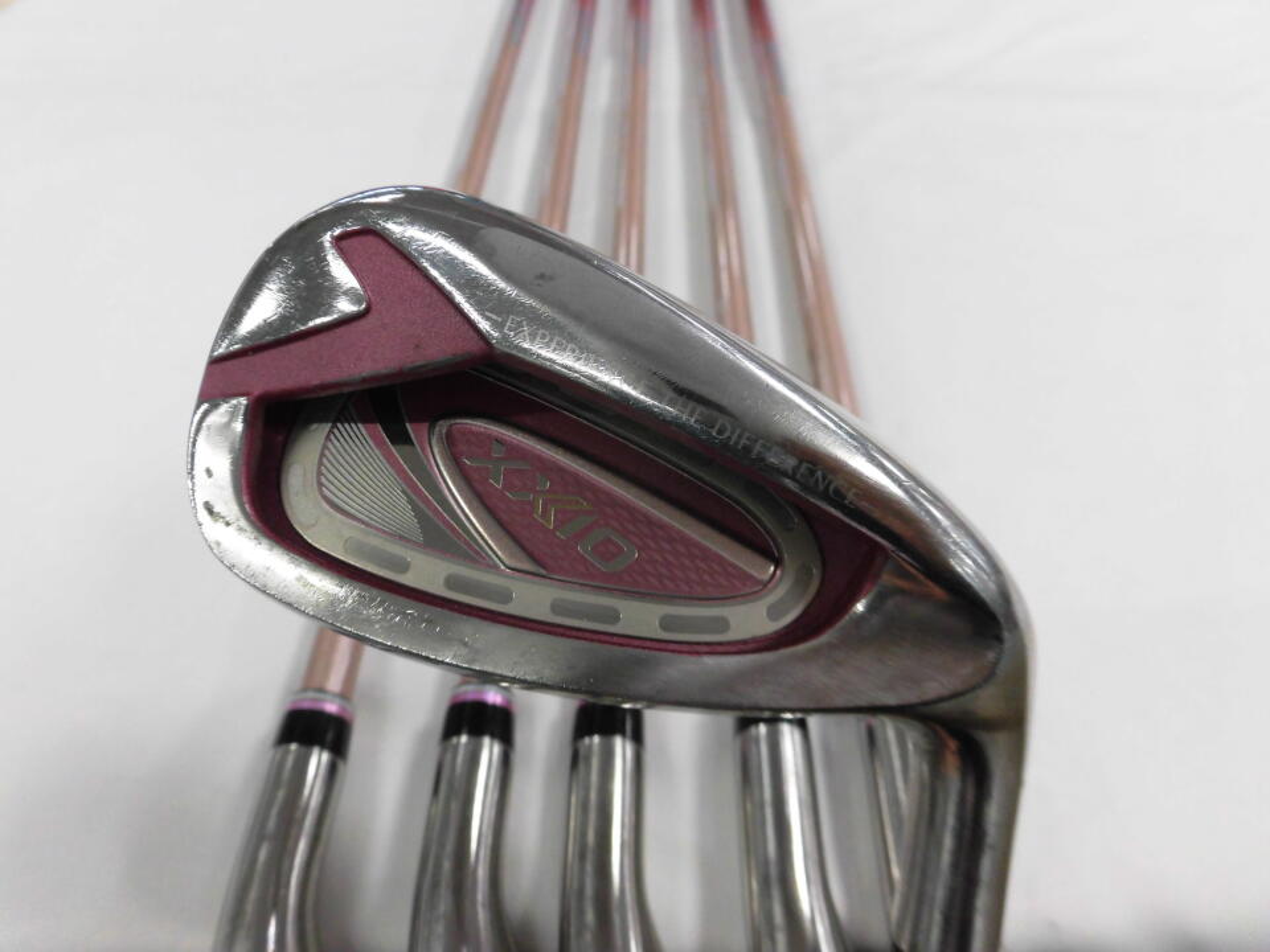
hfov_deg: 71.6
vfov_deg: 56.8
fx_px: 881
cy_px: 476
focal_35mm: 24
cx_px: 635
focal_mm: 4.3
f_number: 3.1
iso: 200
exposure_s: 1/60
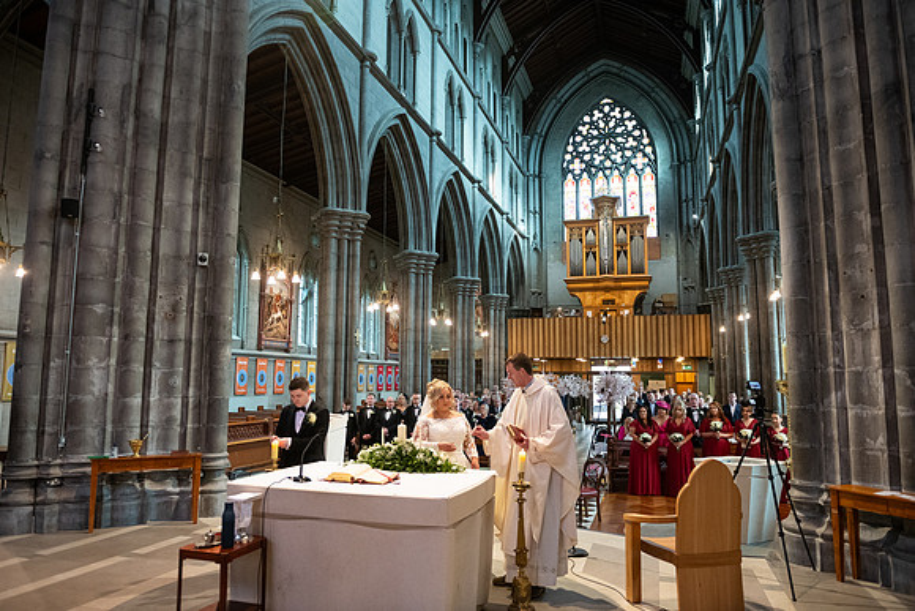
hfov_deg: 73.7
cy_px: 306
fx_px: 610
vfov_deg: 53.2
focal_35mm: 24
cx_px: 458
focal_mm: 24
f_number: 3.5
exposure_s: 1/160
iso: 1250
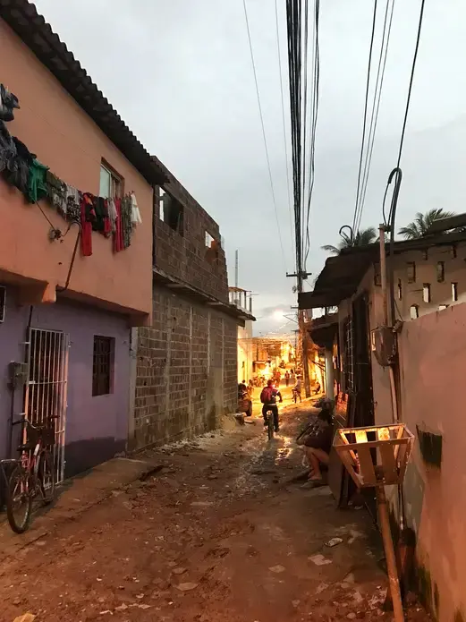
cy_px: 311
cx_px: 233
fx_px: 503
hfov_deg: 49.7
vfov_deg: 63.5
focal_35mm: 28
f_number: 1.8
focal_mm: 3.99
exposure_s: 1/4
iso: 100
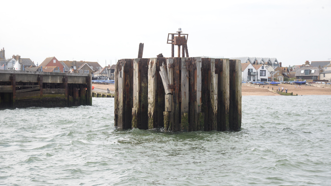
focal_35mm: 97
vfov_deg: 12.5
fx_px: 851
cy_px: 84
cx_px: 166
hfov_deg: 22.0
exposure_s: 1/1250
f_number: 9
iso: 1600
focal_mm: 92
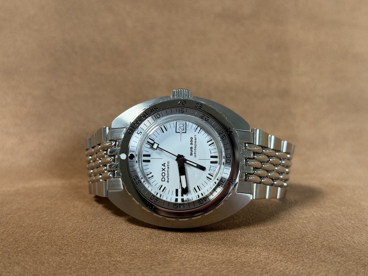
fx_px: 510
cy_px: 138
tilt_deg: -10.2
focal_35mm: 48
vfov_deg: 30.3
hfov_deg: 39.7
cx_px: 184
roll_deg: -0.3
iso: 125
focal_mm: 6.76
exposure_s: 1/54
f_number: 1.78
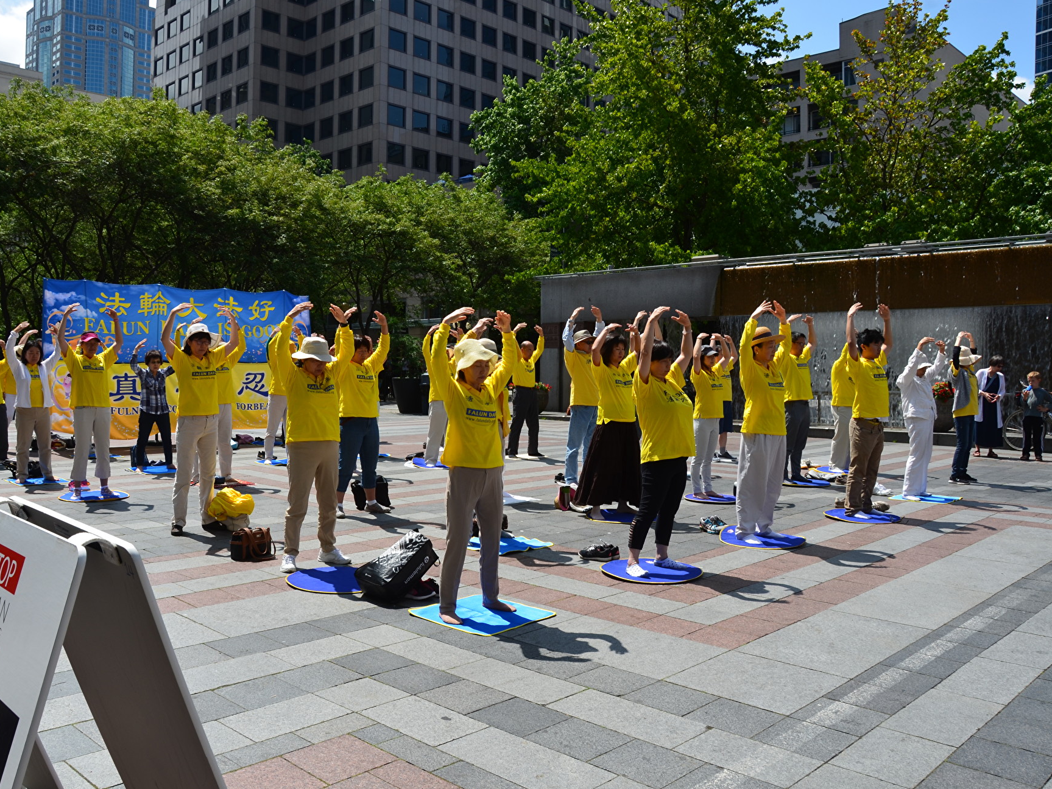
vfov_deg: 46.8
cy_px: 392
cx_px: 466
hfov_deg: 59.8
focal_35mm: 30
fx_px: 912
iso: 110
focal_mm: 18
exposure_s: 1/125
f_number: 11
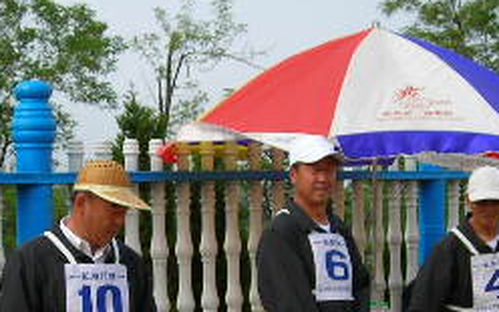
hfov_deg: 20.0
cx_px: 215
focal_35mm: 104
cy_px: 312
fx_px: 1414
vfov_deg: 12.4
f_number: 3.2
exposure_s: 1/412
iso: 50
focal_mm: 6.3
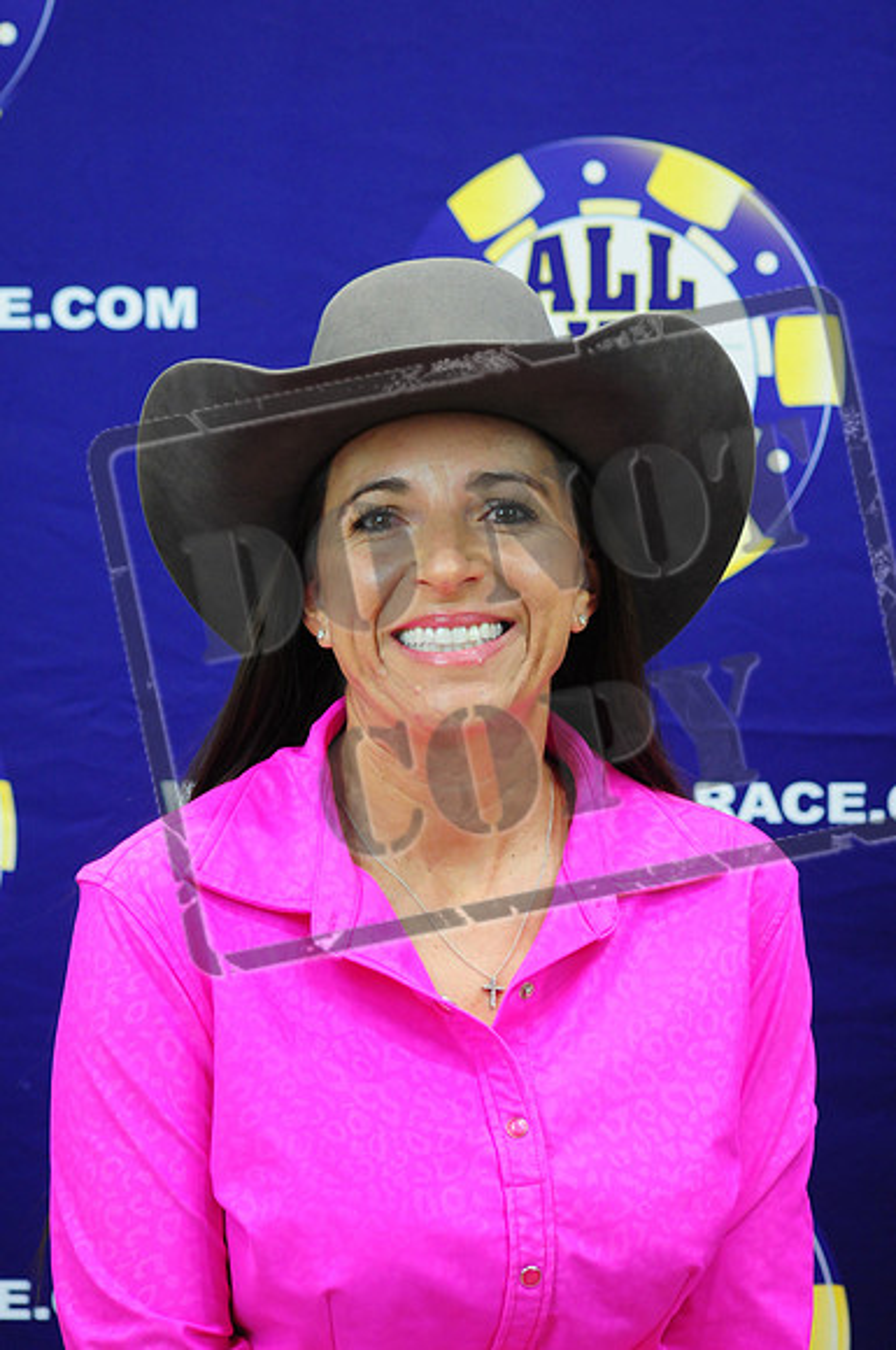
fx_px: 3931
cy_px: 675
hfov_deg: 13.0
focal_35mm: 105
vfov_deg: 19.5
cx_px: 448
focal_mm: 70
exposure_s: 1/125
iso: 1250
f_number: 4
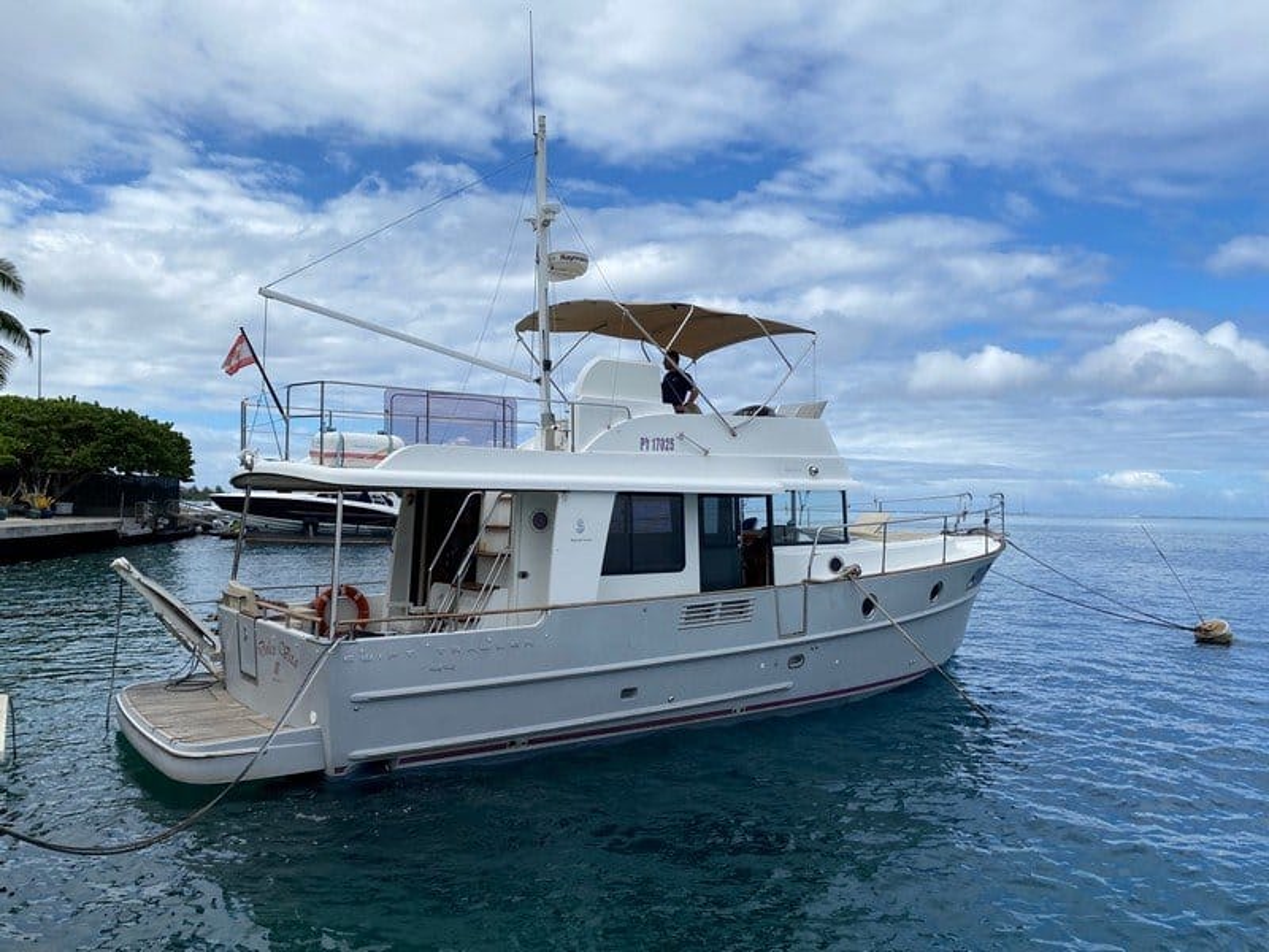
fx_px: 953
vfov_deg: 53.1
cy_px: 476
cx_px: 634
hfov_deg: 67.3
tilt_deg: +2.0
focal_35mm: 26
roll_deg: -0.2
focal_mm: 4.25
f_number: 1.8
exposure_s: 1/4274
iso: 32
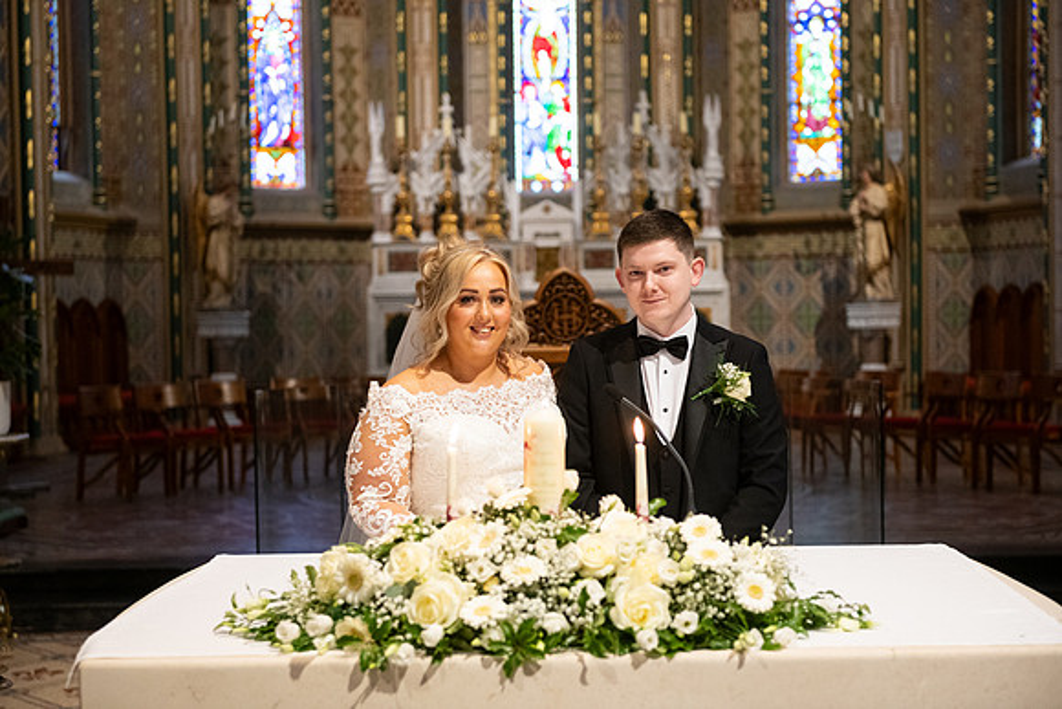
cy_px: 354
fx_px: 1947
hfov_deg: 30.5
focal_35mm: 66
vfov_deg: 20.6
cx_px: 531
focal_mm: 66
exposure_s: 1/160
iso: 1250
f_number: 3.5
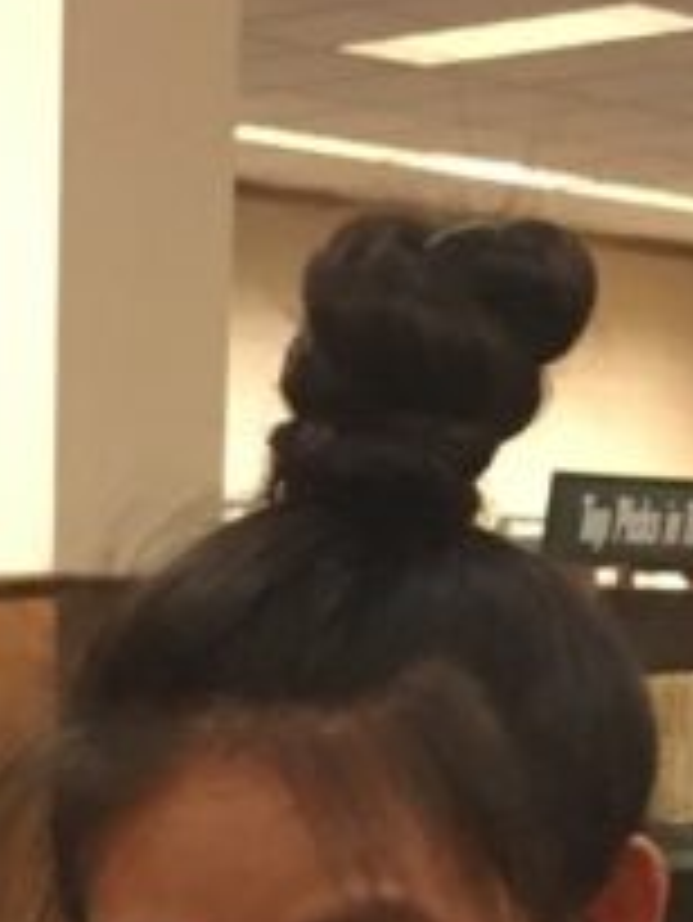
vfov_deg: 11.6
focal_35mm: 145
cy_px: 2100
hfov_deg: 10.0
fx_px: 3866
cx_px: -225
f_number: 2.2
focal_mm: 4.15
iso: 200
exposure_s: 1/30
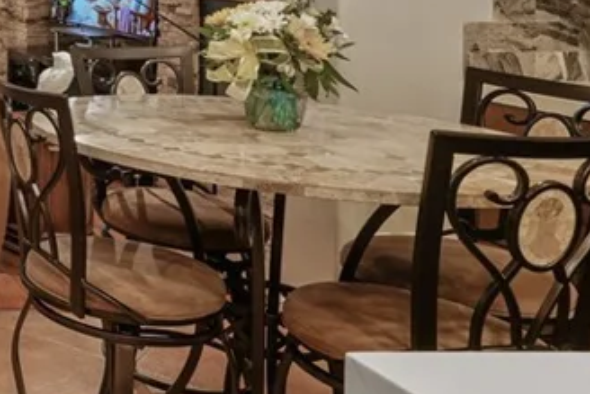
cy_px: -48
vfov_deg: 25.0
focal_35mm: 50
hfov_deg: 26.5
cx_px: -326
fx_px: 820
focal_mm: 16
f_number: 9
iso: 500
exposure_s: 1/1.25
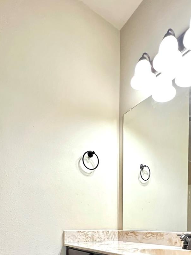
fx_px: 184
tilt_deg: -1.1
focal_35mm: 25
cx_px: 106
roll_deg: +0.9
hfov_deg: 54.8
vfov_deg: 58.2
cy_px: 235
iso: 800
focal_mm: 1.57
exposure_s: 1/60
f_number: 1.8
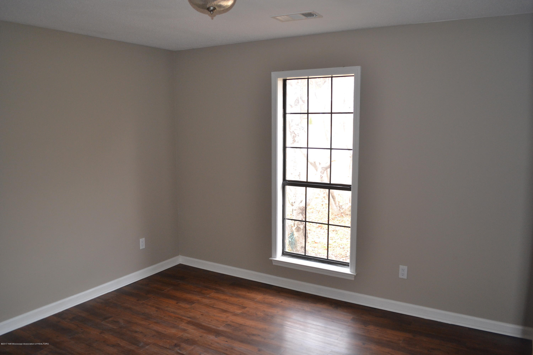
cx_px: 266
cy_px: 178
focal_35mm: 27
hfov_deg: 67.4
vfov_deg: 47.9
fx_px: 400
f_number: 3.5
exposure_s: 1/60
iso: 640
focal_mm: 18
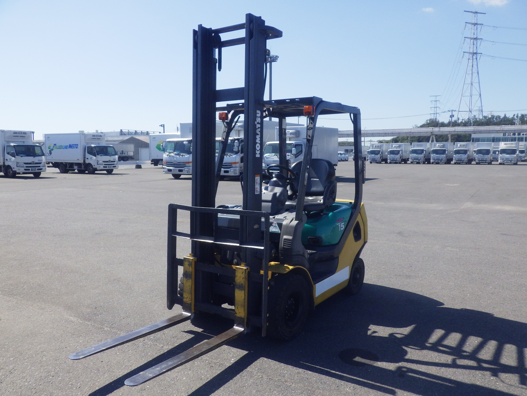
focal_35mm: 28
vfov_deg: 49.7
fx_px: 426
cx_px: 264
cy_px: 198
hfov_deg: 63.4
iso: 250
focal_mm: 5
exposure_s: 1/1250
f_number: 4.2
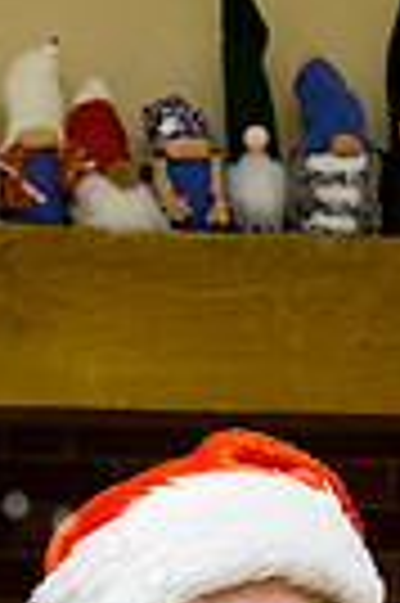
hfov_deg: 8.7
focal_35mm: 156
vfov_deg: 12.5
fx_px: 2607
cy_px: 896
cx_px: -94
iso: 1600
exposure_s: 1/60
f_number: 5
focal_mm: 31
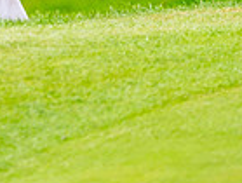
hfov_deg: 1.6
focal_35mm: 1200
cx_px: -47
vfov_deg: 1.2
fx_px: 8411
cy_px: -151
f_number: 4
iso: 320
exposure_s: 1/3200
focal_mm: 300
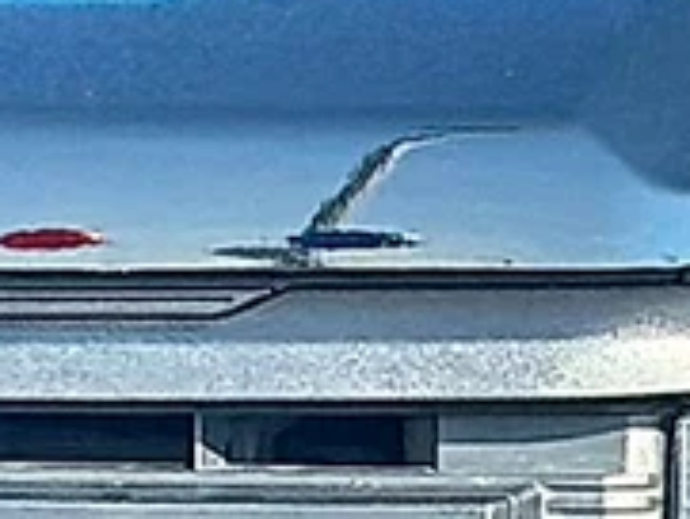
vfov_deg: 3.8
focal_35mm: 386
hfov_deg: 5.1
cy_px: 700
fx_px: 7699
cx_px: 1106
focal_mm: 6.86
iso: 100
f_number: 1.78
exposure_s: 1/1757
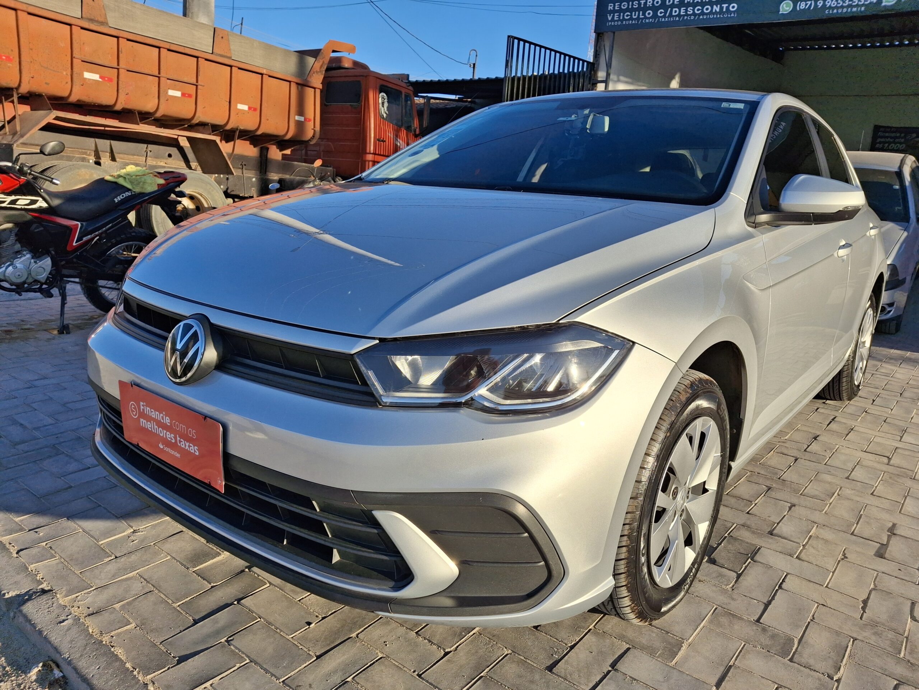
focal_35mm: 25
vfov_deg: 54.9
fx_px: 664
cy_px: 345
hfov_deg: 69.4
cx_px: 460
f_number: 1.8
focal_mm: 4.69
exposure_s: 1/1276
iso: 25
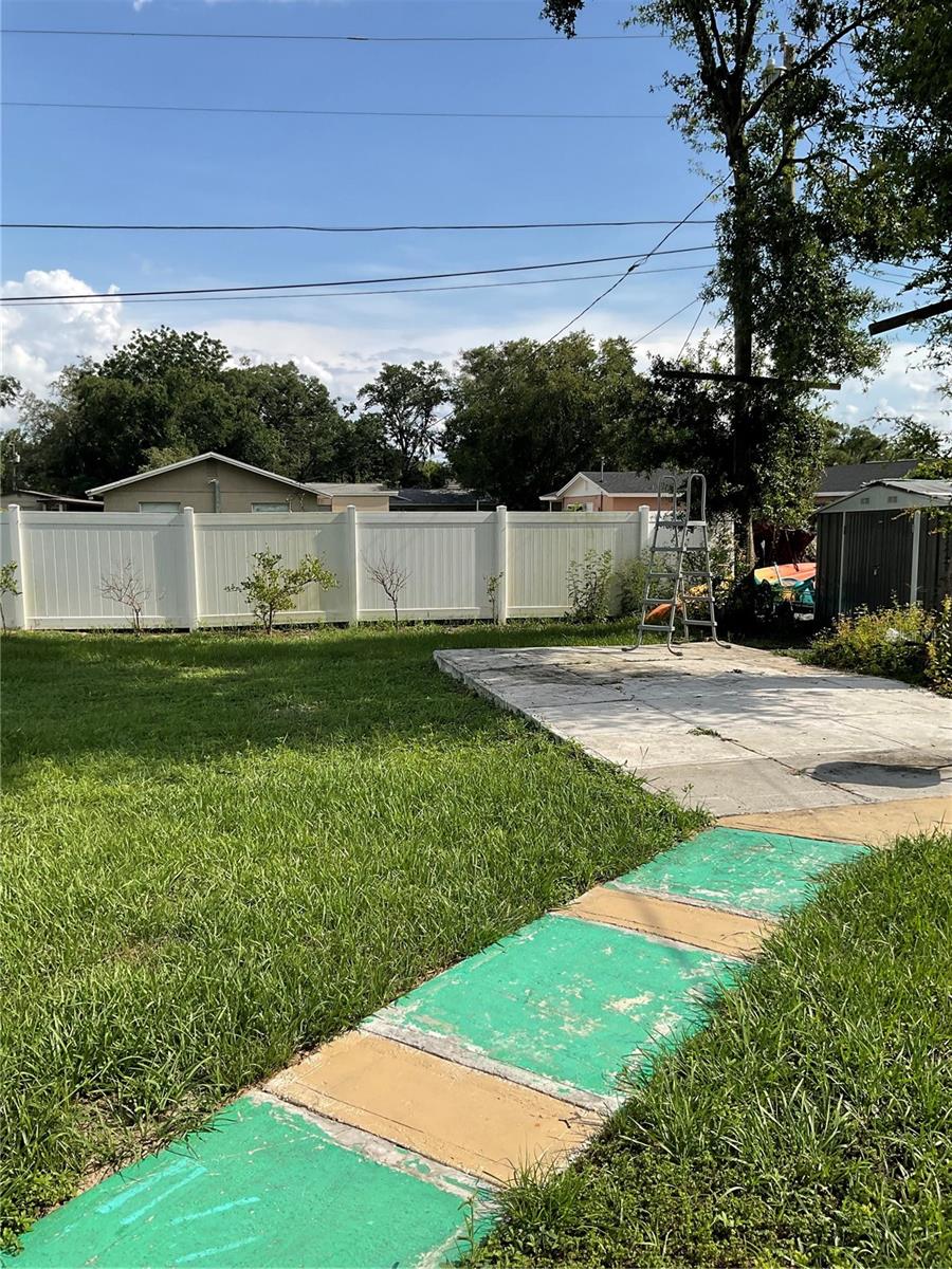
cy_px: 634
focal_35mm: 29
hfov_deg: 48.2
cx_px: 476
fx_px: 1063
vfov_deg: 61.7
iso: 16
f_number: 1.8
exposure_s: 1/2320
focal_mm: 3
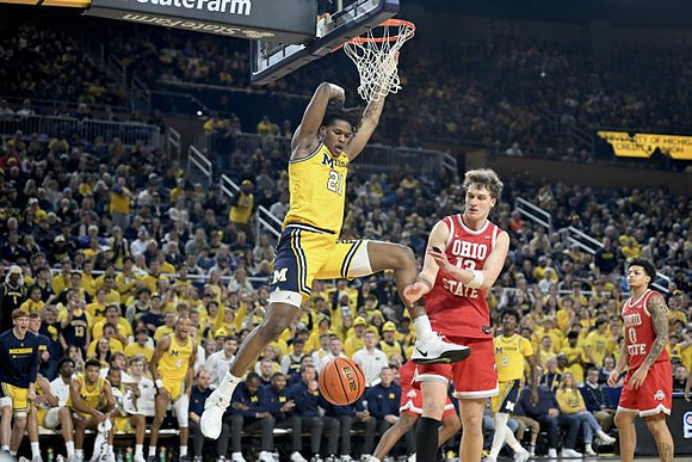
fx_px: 1346
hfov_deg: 28.8
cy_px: 231
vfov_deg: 19.5
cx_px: 346
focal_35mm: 70
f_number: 2.8
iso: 3200
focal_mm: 70
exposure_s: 1/1250
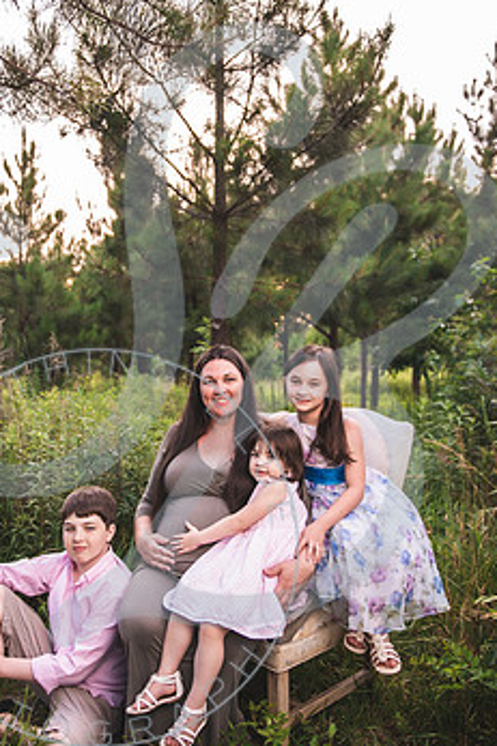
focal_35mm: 35
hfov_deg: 37.7
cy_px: 385
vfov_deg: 54.4
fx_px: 725
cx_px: 196
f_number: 2.8
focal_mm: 27
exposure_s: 1/125
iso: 200
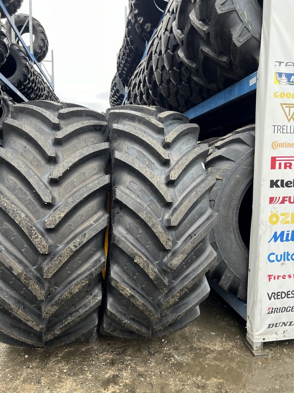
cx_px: 147
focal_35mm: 26
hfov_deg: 53.1
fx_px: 294
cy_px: 196
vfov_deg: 67.3
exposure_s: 1/121
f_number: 1.5
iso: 80
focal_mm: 5.7
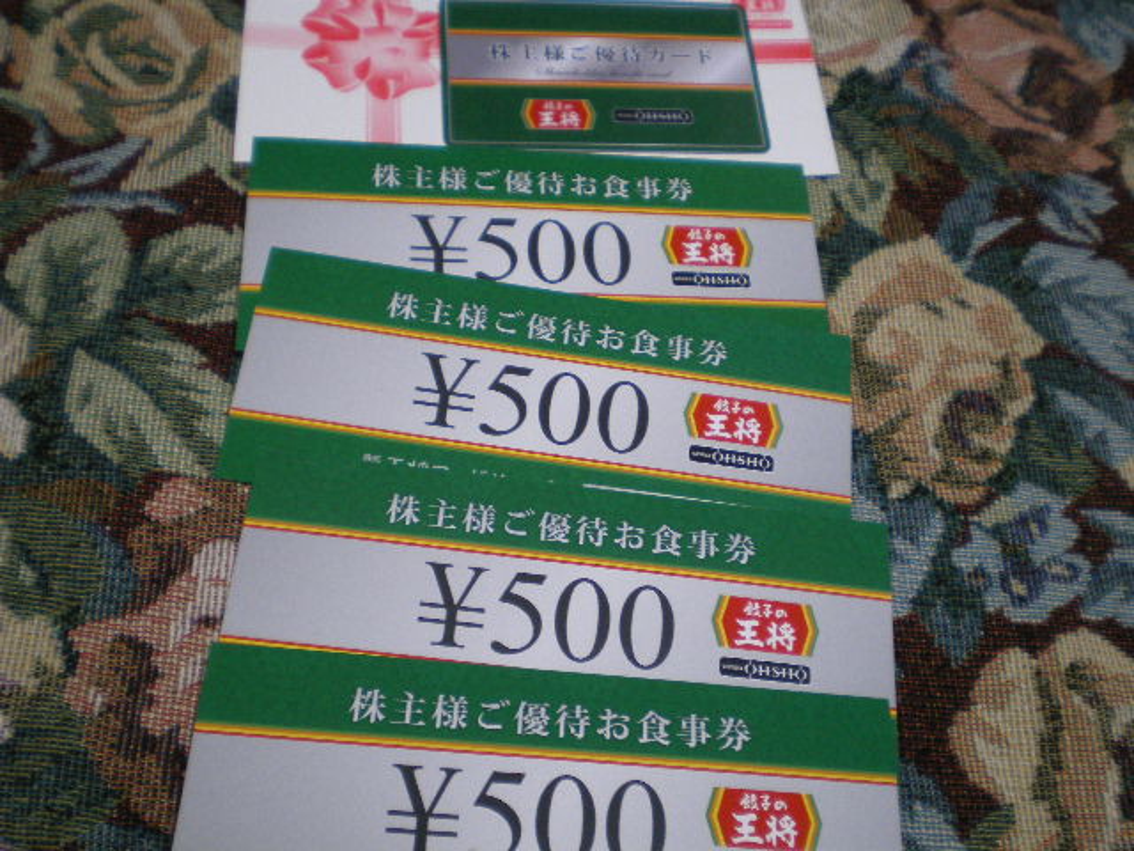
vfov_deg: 37.7
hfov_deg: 49.0
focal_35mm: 38
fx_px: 1245
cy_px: 426
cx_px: 567
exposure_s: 1/30
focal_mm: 6.3
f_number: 3.1
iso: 250
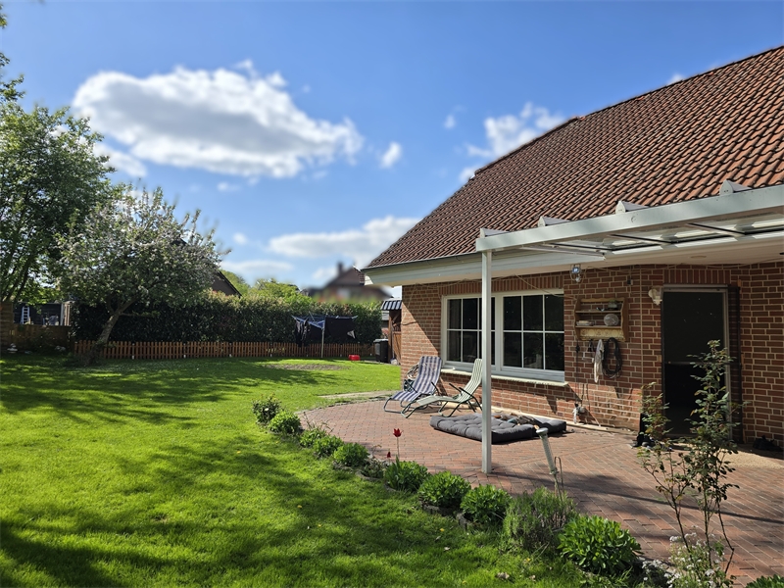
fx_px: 521
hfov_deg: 73.9
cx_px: 392
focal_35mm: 23
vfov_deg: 58.9
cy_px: 294
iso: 12
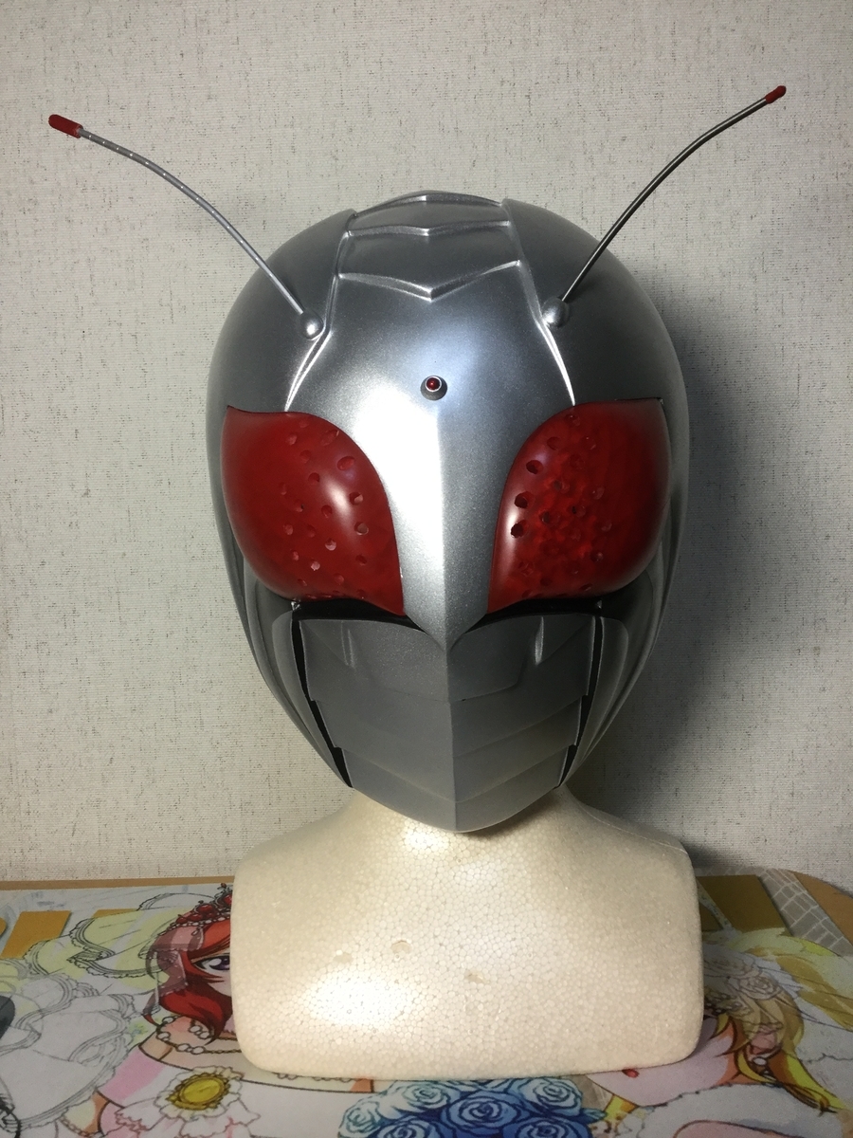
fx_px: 1019
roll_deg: +0.5
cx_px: 426
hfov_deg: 45.4
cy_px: 569
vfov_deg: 58.4
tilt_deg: -5.3
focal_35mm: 31
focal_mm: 3.3
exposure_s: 1/30
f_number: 2.4
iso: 32
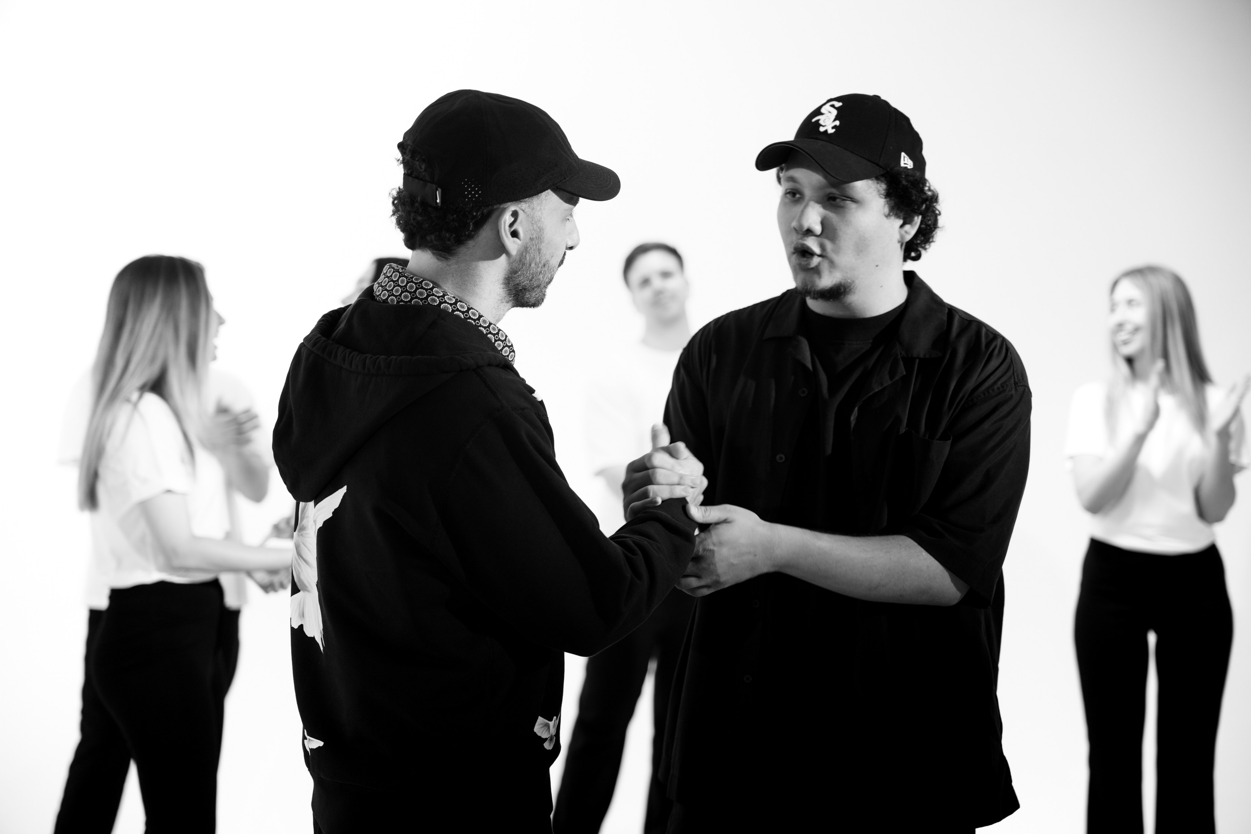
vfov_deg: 20.1
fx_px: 2349
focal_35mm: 68
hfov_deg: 29.8
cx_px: 626
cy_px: 417
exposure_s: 1/160
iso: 250
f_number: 2.8
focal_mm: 67.6
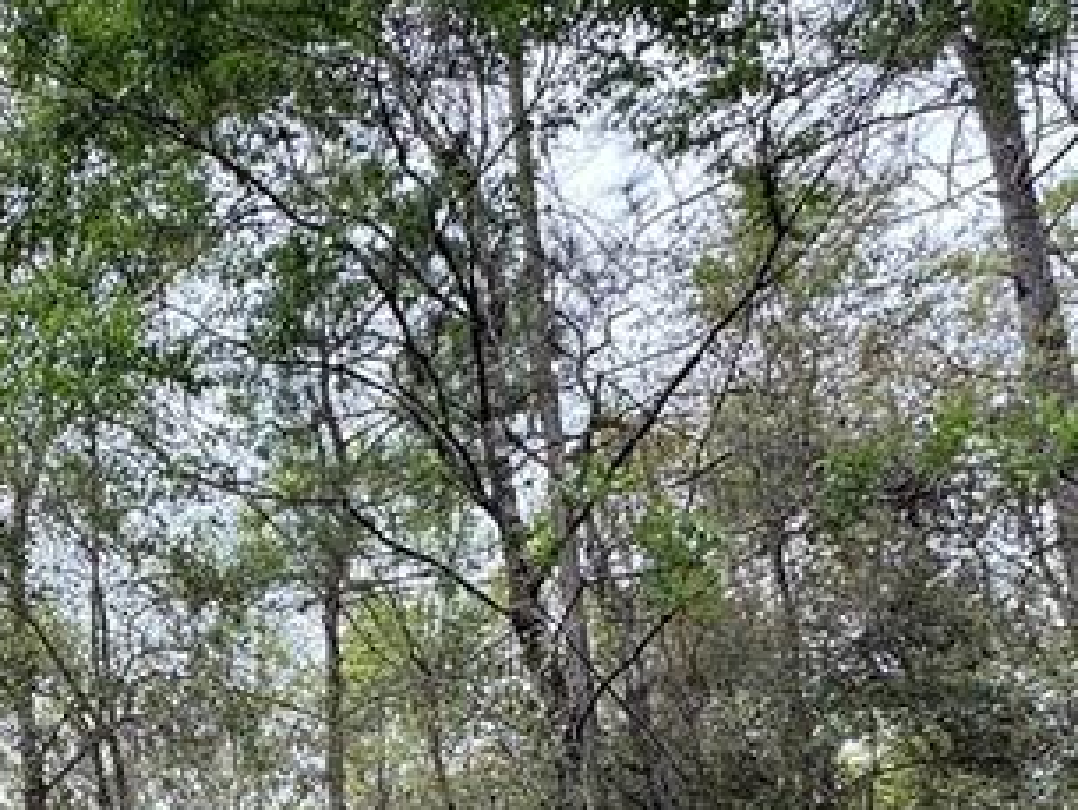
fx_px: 1464
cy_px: 962
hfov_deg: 34.9
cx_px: -102
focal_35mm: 47
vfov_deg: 27.4
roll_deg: +0.4
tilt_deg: +10.4
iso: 40
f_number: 2.2
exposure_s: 1/469
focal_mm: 2.22
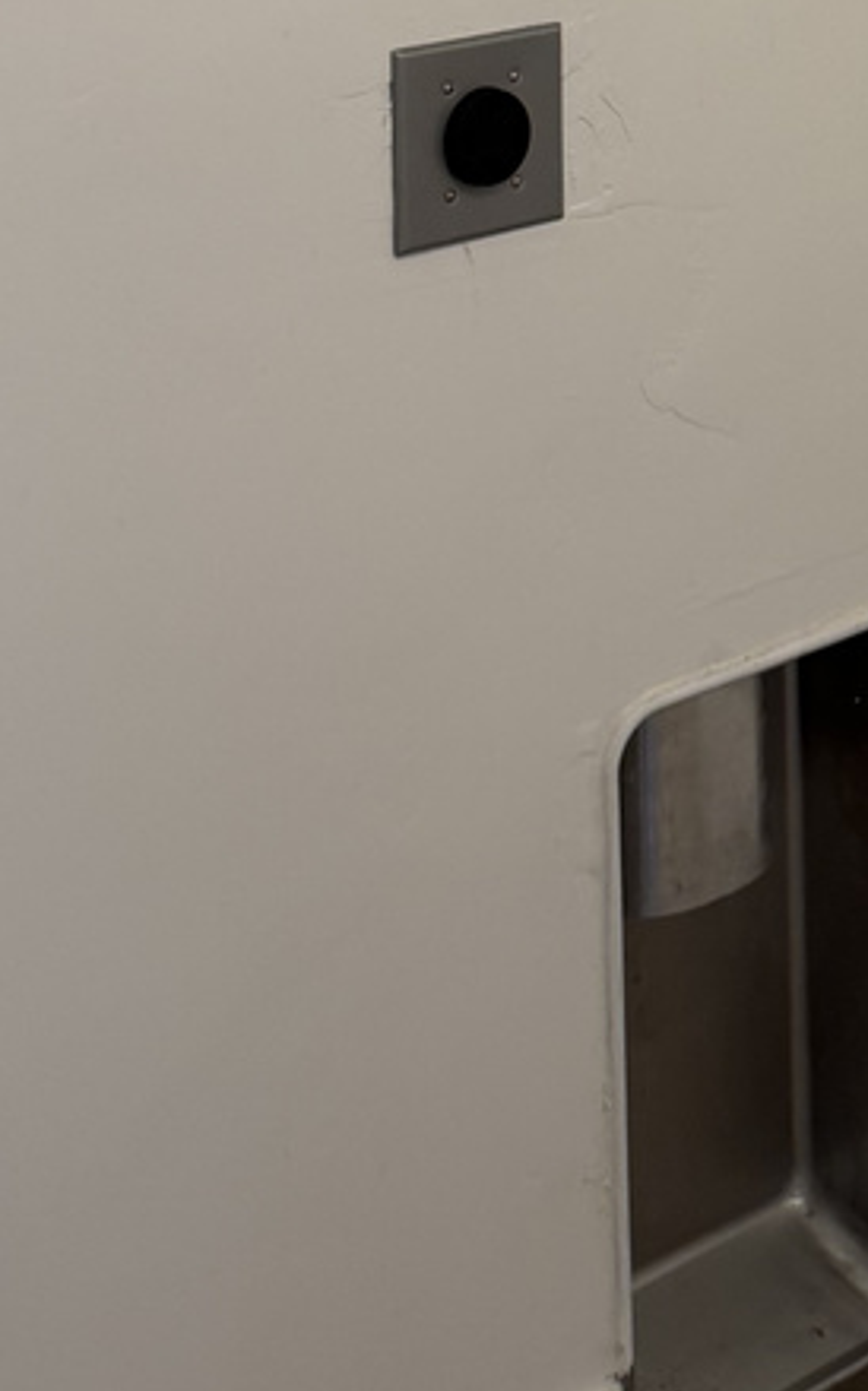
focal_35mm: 89
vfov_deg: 21.8
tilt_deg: -7.0
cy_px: -231
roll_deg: -0.8
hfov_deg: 14.0
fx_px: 3372
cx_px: 1185
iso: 125
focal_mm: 6.76
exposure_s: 1/120
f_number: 1.78
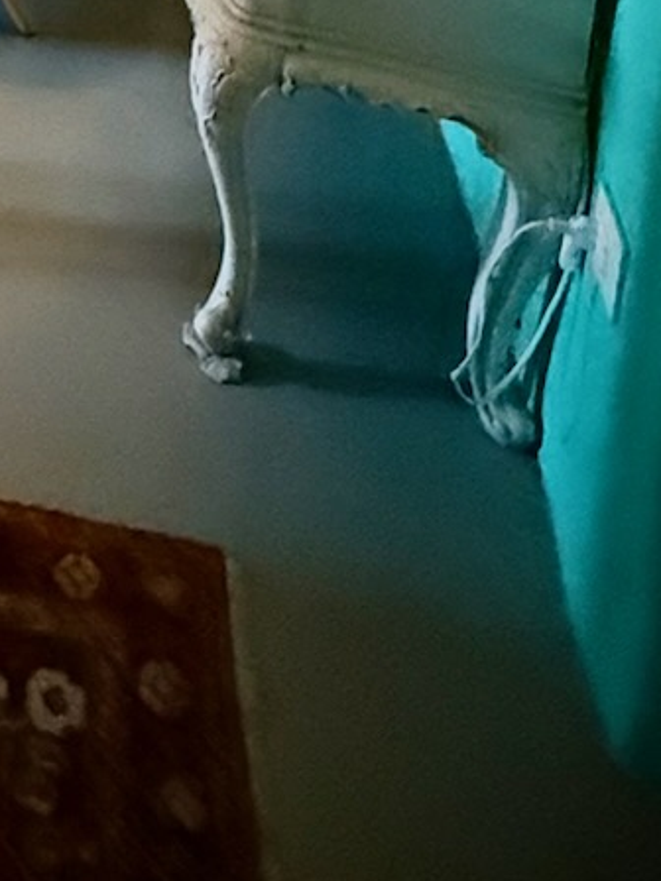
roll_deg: -0.9
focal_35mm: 64
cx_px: -378
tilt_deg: -5.5
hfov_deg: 19.5
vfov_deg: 22.2
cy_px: -590
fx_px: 1629
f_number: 2.2
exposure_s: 1/49
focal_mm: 2.22
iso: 1600
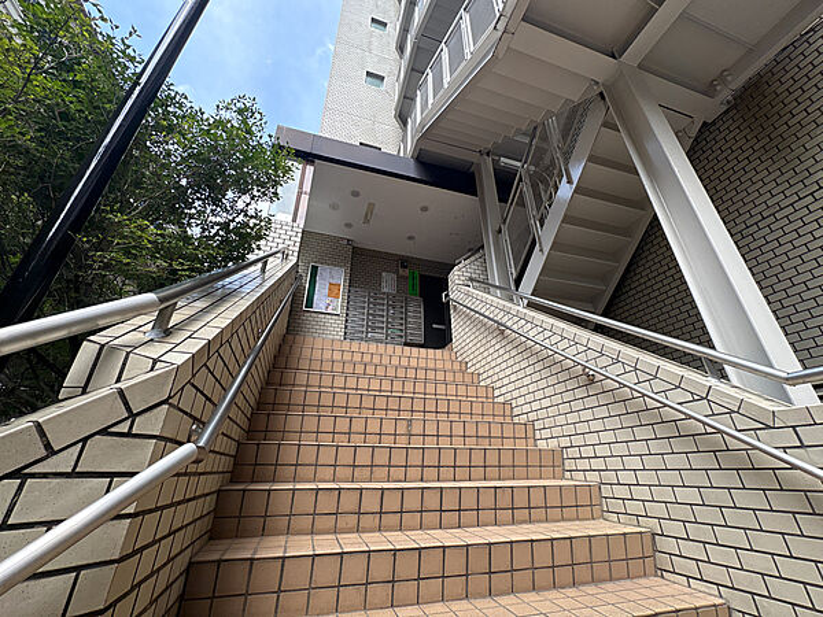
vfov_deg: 85.7
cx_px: 412
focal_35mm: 14
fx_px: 333
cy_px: 308
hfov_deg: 102.1
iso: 50
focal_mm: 2.22
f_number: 2.2
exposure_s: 1/314
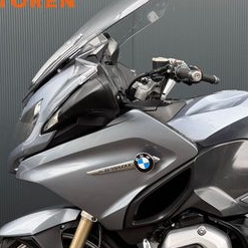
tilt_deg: -5.4
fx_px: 446
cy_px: 172
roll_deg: -0.9
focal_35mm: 55
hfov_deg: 28.0
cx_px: 280
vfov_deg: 30.8
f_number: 1.78
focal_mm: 6.76
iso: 100
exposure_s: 1/123
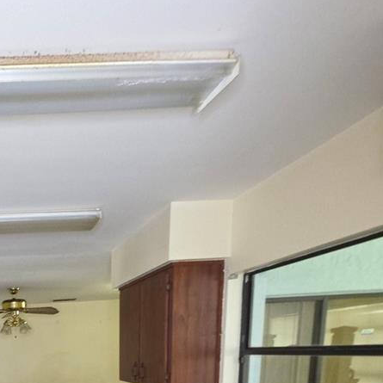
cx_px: 1
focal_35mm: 31
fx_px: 388
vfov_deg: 41.0
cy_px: 430
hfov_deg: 44.7
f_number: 1.9
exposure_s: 1/40
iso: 200
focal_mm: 2.2
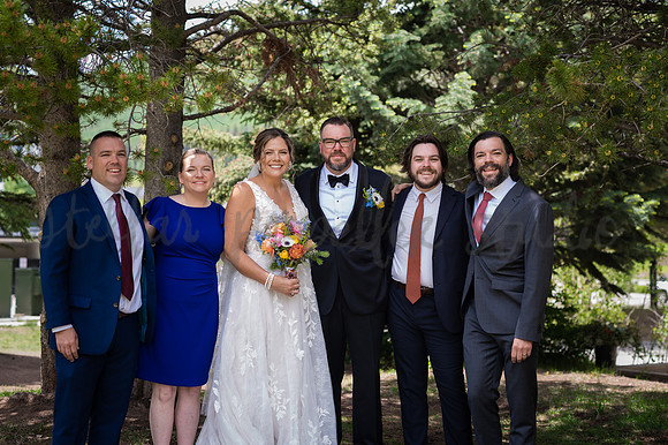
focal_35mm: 52
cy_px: 215
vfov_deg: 26.1
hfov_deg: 38.4
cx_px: 346
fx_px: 960
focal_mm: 50
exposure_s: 1/400
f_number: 2.8
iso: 125
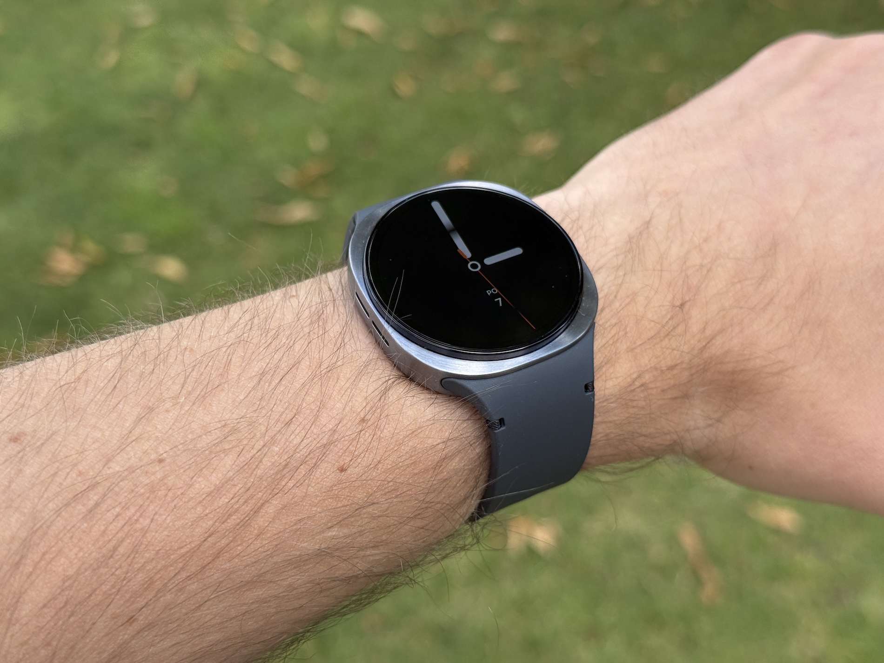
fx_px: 1226
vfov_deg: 30.3
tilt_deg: -38.8
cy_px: 332
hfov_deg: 39.7
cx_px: 442
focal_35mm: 48
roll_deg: +3.8
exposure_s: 1/987
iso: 80
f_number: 1.78
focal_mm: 6.76
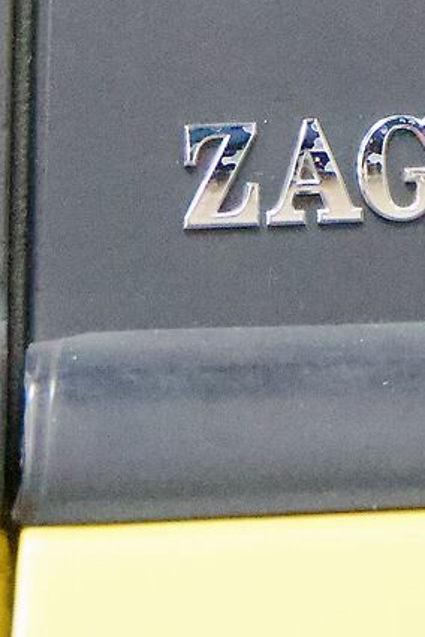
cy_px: -426
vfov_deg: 7.0
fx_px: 5082
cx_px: 455
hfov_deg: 4.8
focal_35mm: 287
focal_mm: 34
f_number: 5
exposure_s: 1/160
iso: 6400
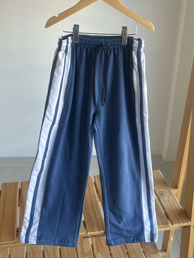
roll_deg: -1.1
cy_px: 129
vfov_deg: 39.7
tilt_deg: -26.5
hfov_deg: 30.3
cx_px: 97
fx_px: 359
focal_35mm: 48
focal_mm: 6.76
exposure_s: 1/104
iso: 100
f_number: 1.78
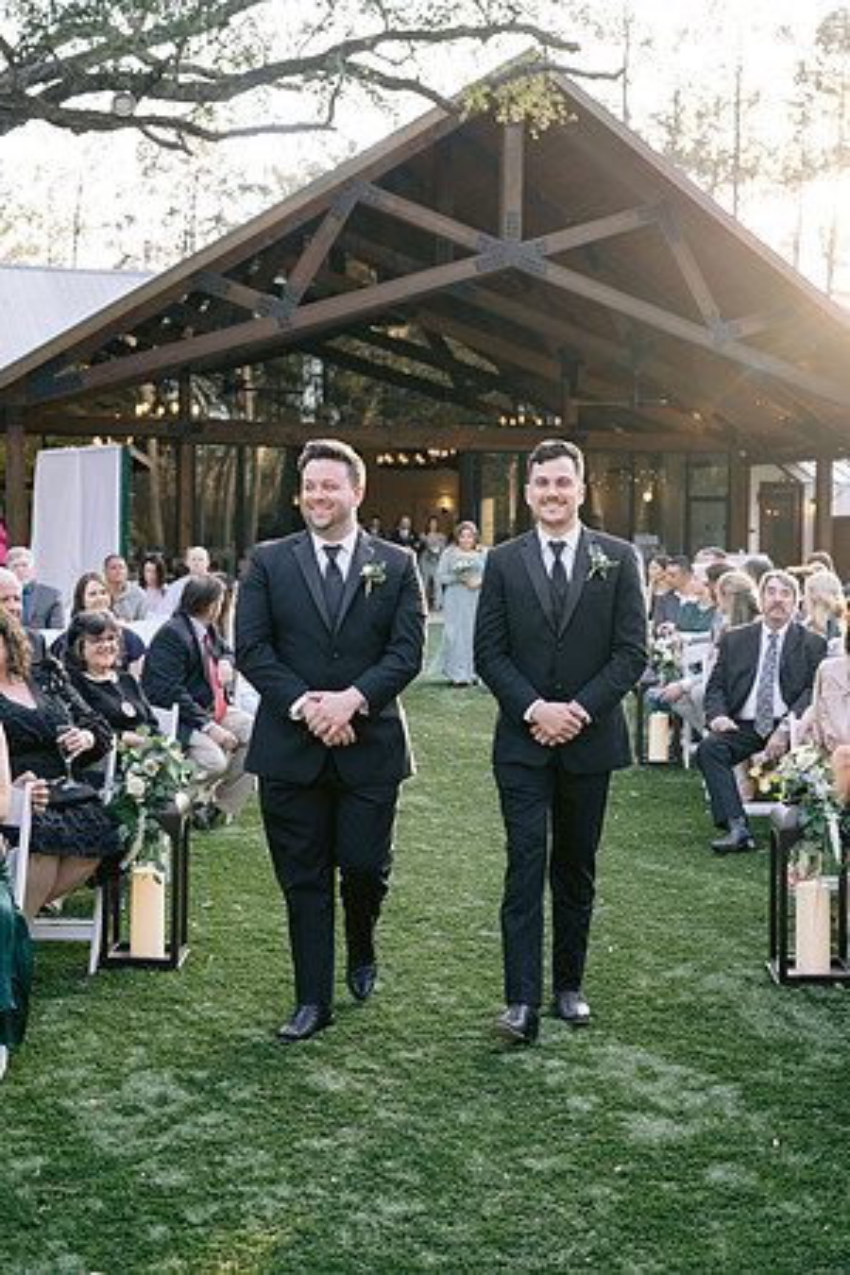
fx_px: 1771
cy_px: 638
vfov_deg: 39.6
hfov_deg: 27.0
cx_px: 425
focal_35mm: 50
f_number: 4
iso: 400
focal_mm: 50
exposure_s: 1/200
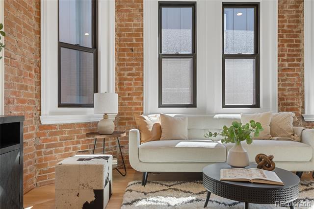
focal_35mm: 25
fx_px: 218
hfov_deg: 71.5
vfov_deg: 51.3
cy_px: 104
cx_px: 157
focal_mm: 17
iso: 80
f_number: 9
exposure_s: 1/1.25
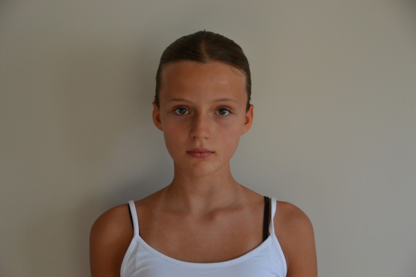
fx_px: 1040
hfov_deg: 22.6
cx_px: 208
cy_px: 138
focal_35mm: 90
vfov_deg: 15.2
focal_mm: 60
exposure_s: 1/60
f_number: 4.8
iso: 800
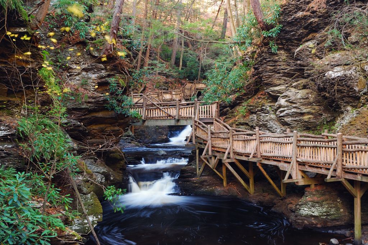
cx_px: 184
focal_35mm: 45
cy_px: 122
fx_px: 460
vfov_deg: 29.9
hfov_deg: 43.6
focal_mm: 30
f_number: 5.6
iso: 100
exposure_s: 1/1.6
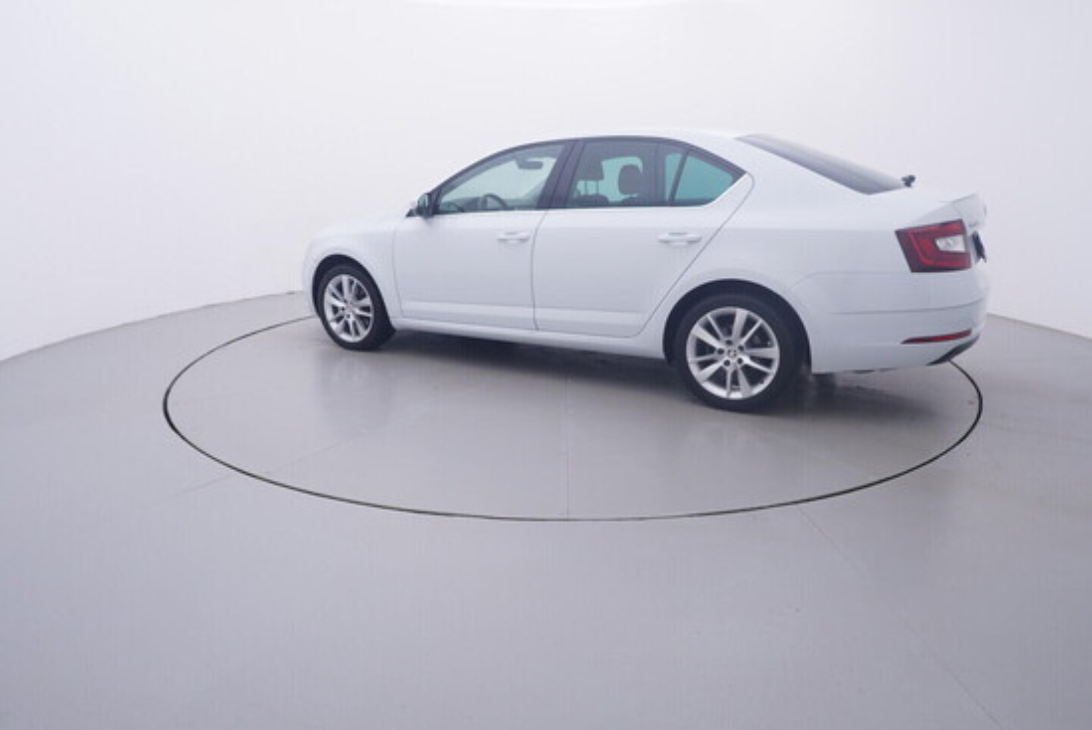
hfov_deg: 77.3
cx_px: 546
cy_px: 365
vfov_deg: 56.2
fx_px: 683
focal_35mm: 22
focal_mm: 15
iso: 200
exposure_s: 1/80
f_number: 5
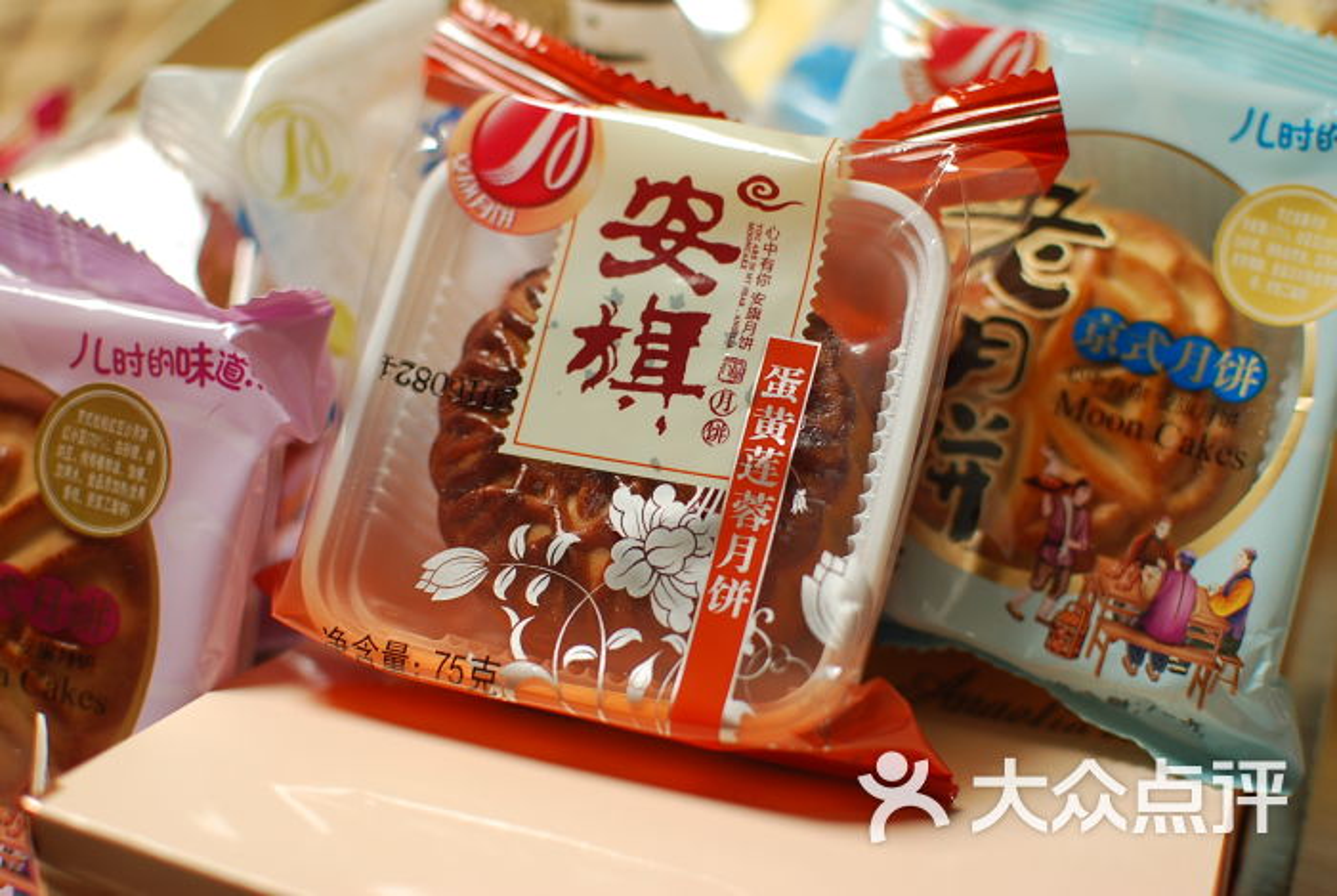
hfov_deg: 37.8
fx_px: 1953
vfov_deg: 25.8
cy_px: 448
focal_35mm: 52
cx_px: 668
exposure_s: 1/160
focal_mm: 35
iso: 100
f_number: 2.5
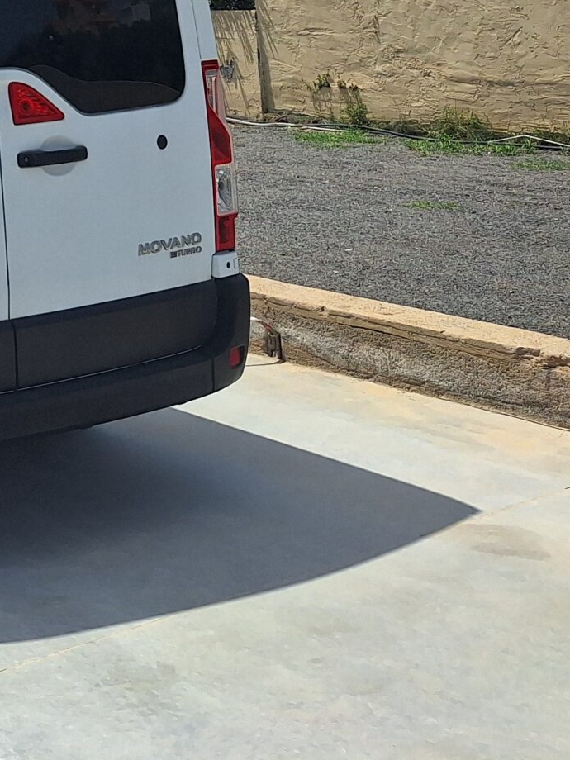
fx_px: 1405
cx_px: -412
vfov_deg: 28.1
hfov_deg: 18.6
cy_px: -32
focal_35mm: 64
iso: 40
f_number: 1.8
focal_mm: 5.54
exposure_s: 1/4367
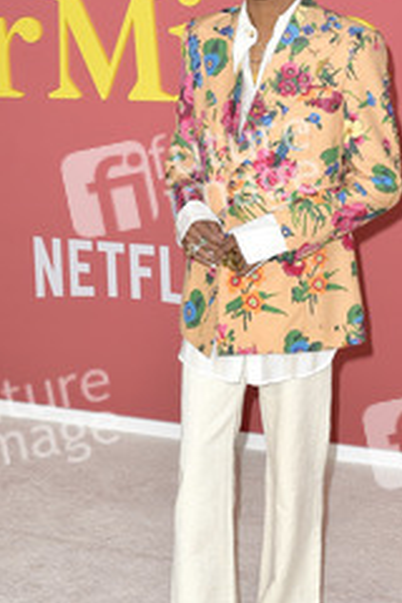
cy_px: 304
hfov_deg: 17.0
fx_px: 1340
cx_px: 265
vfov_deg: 25.4
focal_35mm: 80
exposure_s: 1/250
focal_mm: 48
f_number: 6.3
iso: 400
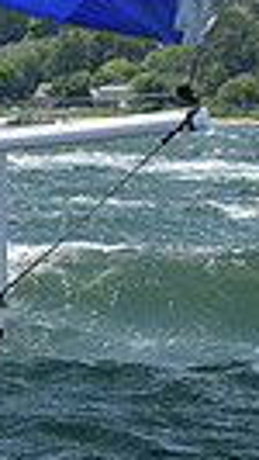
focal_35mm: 320
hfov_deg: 3.6
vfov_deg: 6.7
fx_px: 3900
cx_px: -711
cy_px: -54
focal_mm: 70
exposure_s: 1/1250
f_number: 6.3
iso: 250
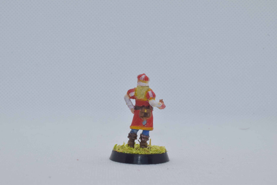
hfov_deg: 24.6
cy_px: 92
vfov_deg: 16.6
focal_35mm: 82
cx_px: 138
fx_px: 635
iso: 800
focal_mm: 55
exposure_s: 1/125
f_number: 20
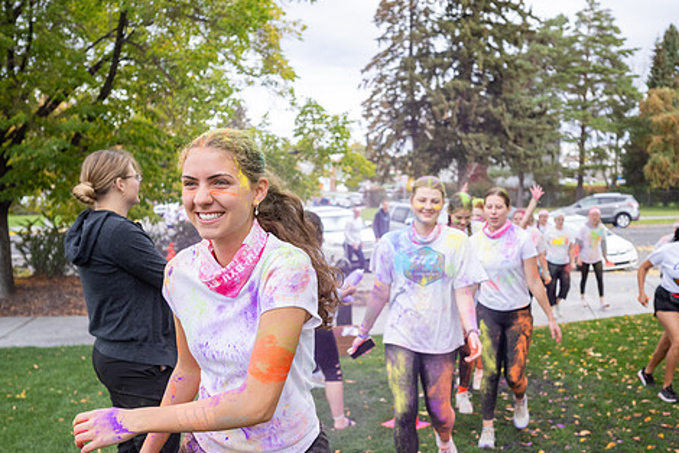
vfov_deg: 35.8
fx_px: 698
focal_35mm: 37
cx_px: 364
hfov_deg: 51.8
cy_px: 275
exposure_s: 1/500
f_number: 4
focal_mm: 30
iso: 500
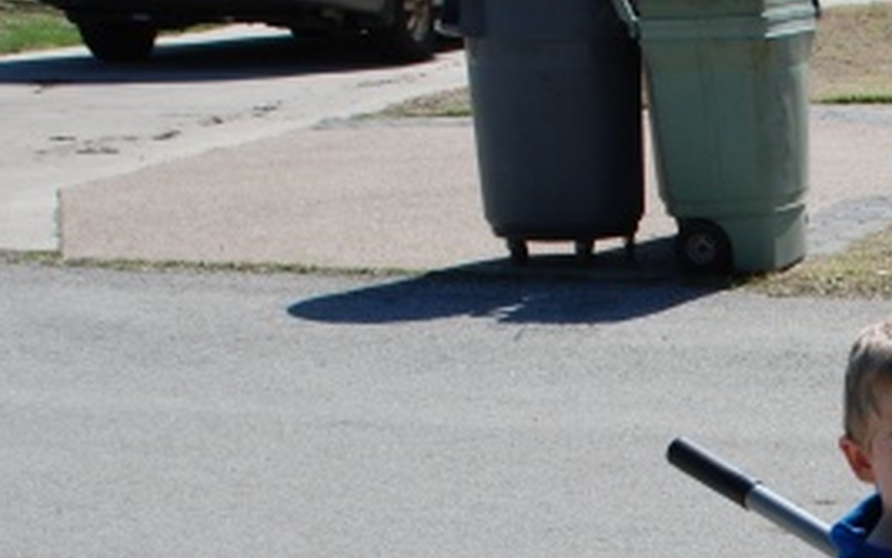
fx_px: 2675
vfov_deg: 11.7
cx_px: 1149
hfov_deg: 17.8
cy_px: 647
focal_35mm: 110
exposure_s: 1/200
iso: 100
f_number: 7.1
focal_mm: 24
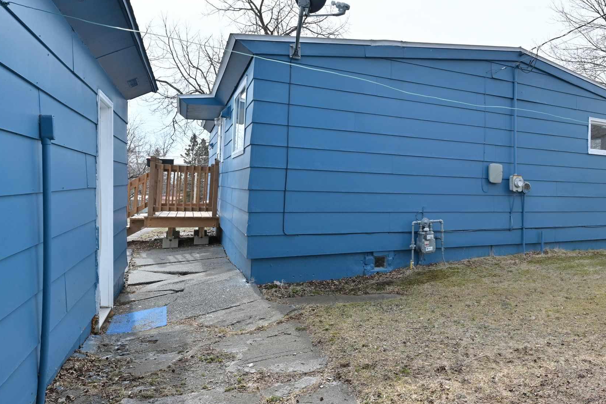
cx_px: 471
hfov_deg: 64.3
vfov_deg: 49.4
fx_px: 438
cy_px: 173
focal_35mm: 26
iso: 160
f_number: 9
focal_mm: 14
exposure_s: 1/250
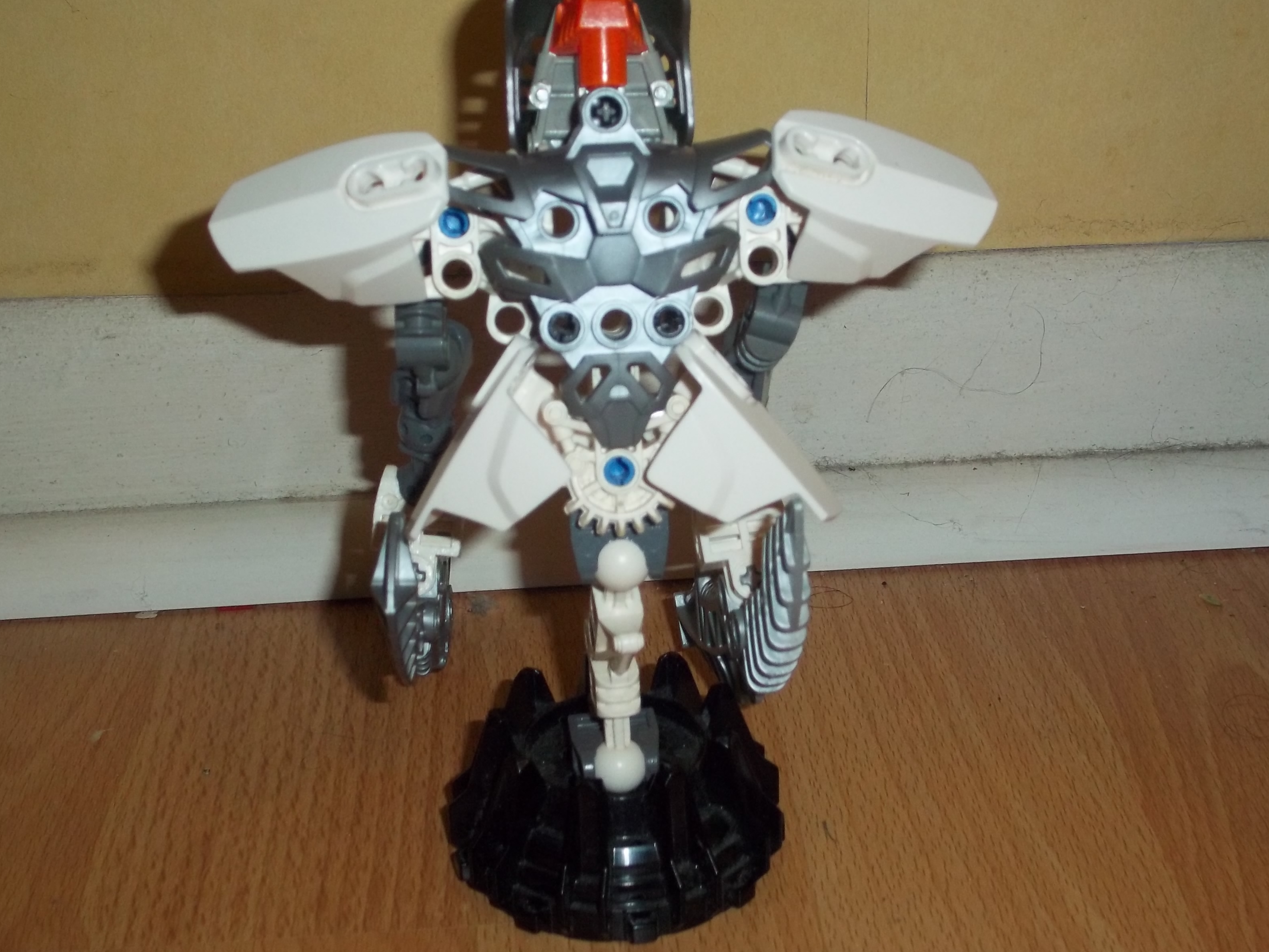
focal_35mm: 58
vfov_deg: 25.2
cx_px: 647
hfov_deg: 33.2
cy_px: 496
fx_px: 2126
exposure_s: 1/40
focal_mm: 8.2
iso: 160
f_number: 3.5
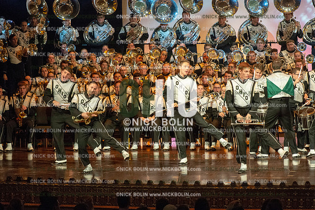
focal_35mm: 197
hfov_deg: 10.4
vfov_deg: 7.0
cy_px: 105
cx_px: 158
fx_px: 1724
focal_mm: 195
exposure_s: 1/320
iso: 8000
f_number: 5.6
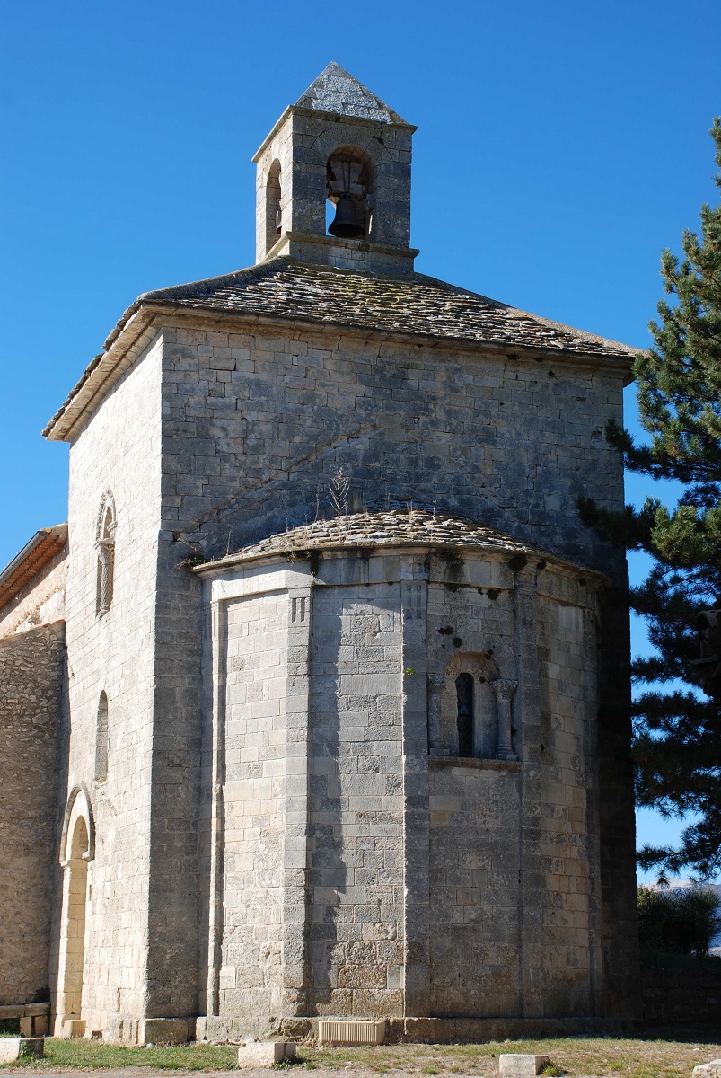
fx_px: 1798
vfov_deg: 33.4
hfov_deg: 22.7
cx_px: 360
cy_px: 539
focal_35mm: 60
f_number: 6.3
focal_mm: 40
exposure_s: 1/160
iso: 100
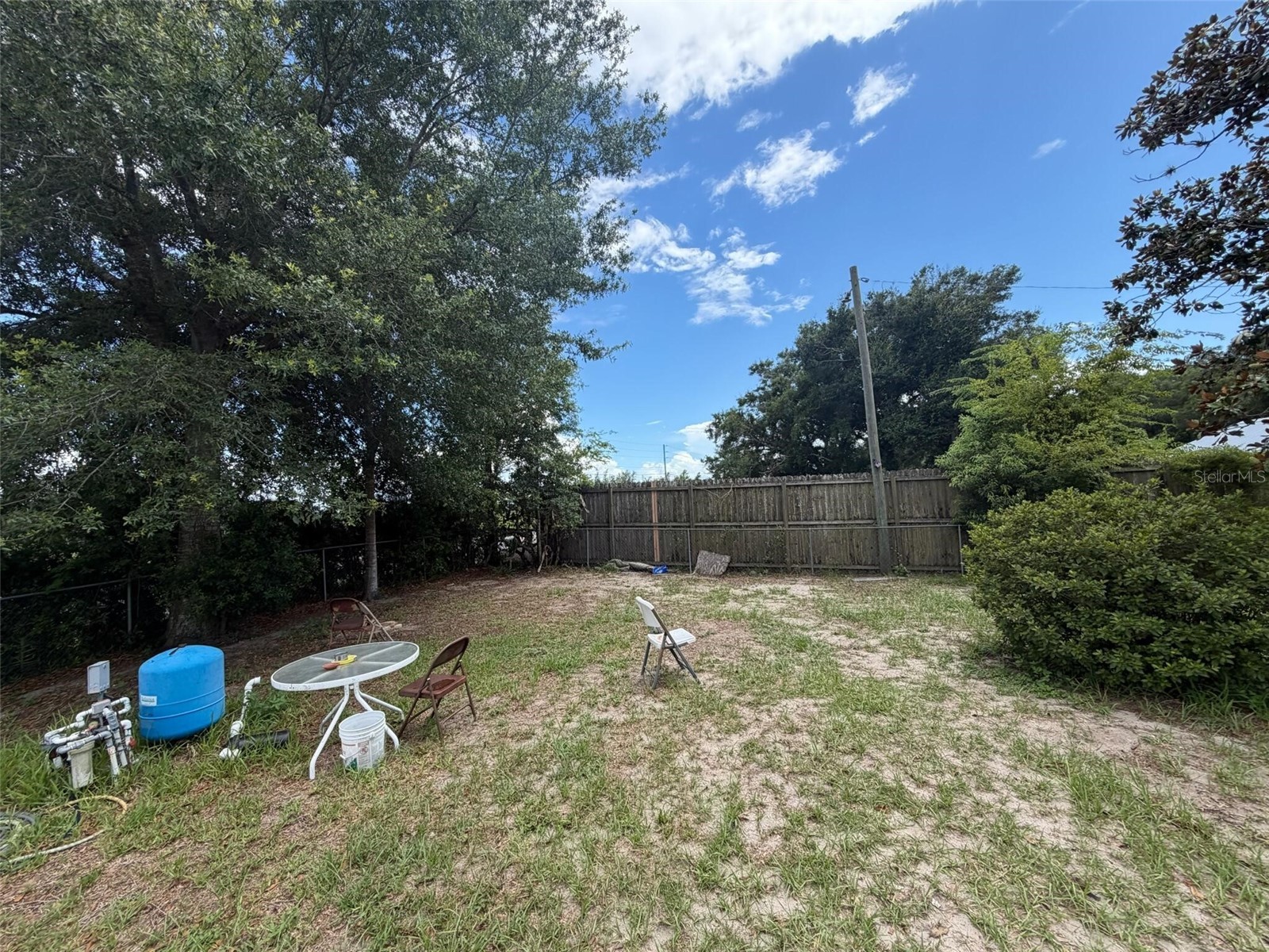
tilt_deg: +1.1
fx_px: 513
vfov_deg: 85.7
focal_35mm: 14
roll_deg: +6.0
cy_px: 476
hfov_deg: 102.1
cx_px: 634
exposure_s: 1/770
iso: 40
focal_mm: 2.22
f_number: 2.2
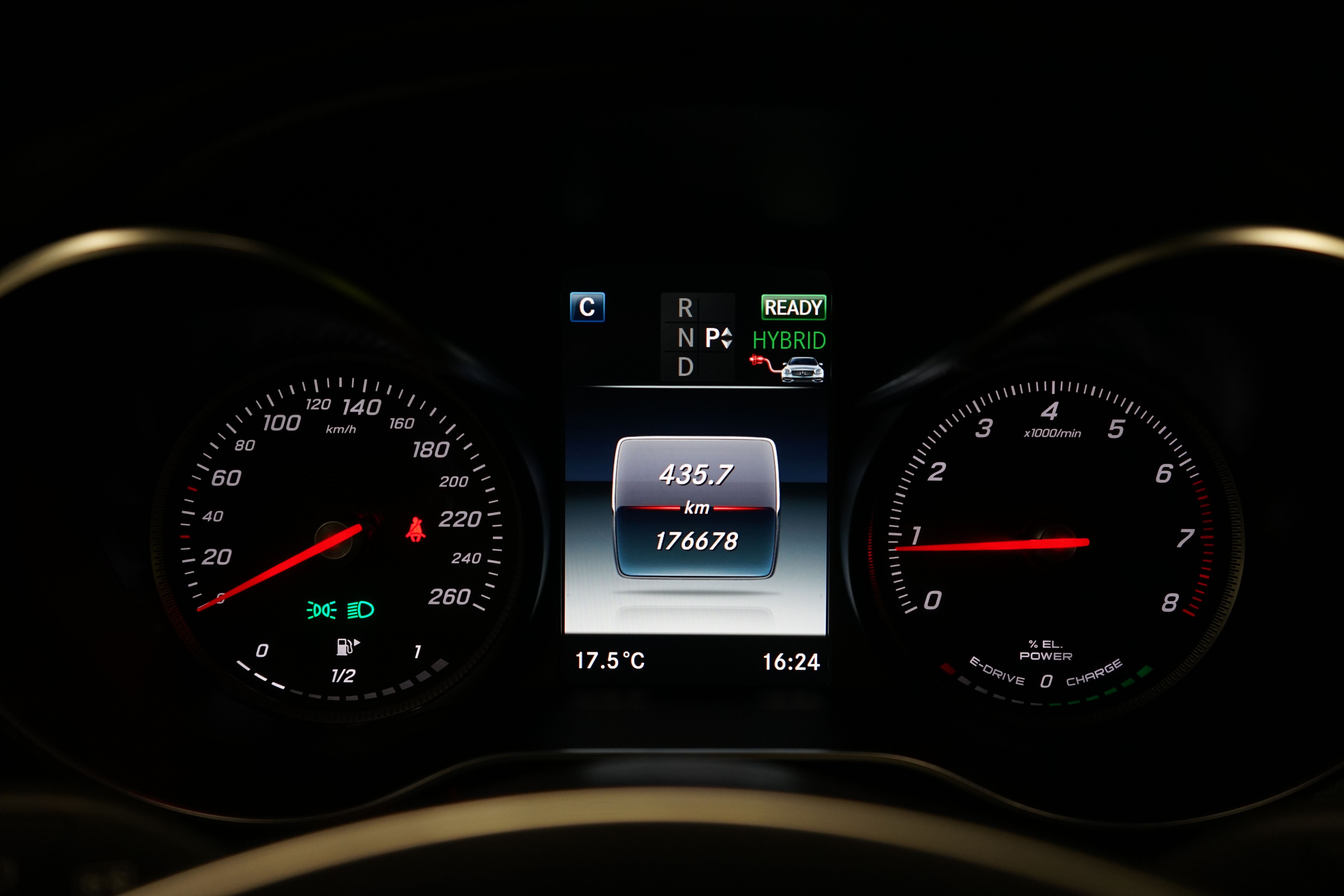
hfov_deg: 50.7
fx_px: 1419
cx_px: 672
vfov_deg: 35.1
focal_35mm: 38
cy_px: 448
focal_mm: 38
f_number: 4
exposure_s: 1/60
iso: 800
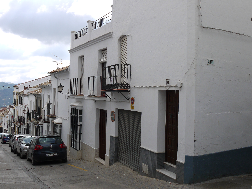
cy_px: 94
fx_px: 291
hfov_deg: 46.8
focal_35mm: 40
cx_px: 126
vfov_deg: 36.0
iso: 100
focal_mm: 20
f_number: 7.1
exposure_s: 1/250
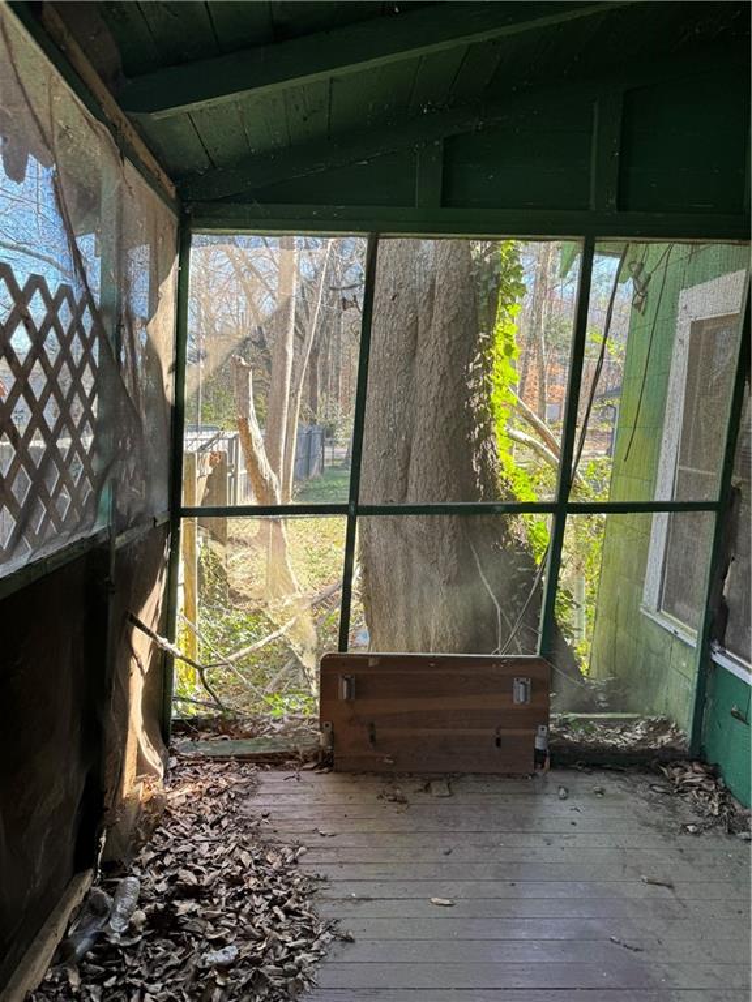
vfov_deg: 71.6
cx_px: 376
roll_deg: -3.2
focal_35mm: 24
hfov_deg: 56.8
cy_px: 501
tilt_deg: -4.3
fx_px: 695
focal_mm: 6.86
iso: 100
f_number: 1.78
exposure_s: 1/121
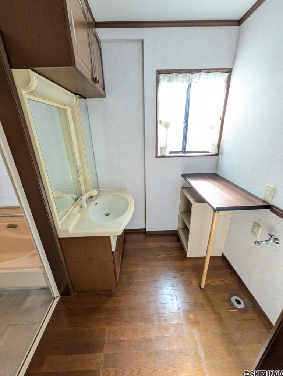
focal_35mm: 14
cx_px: 142
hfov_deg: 85.7
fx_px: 152
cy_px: 188
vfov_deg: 102.0
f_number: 2.2
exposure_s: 1/60
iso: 147
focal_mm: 1.83
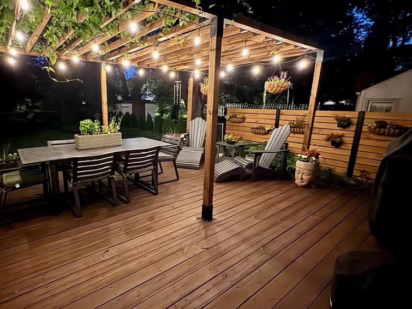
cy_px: 156
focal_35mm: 19
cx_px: 158
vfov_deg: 68.7
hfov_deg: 83.3
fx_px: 226
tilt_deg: -14.3
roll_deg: -0.1
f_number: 2.2
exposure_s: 1/4
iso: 2000
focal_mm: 2.22
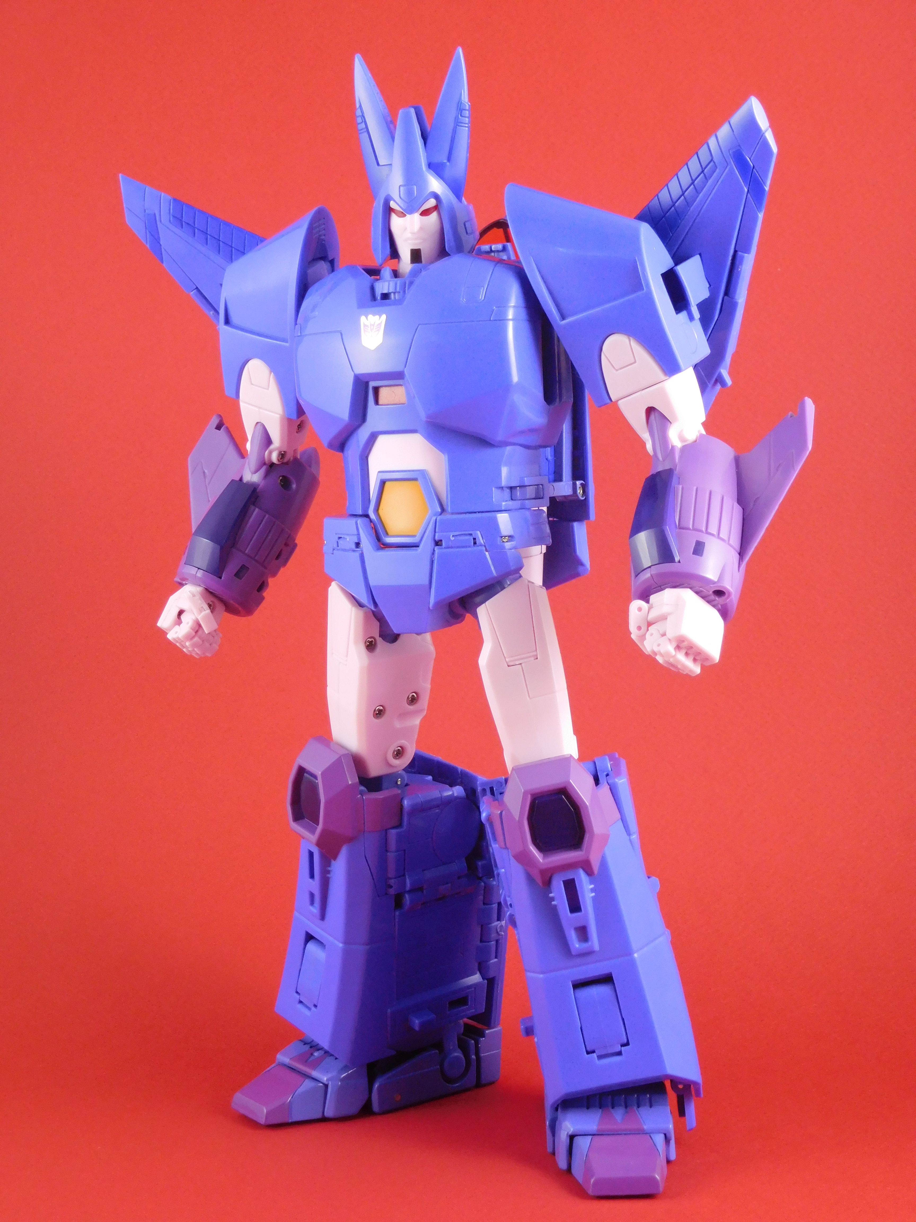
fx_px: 1941
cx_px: 458
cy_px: 611
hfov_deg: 26.6
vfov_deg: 34.9
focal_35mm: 55
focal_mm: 9.8
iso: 400
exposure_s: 1/60
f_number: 4.2
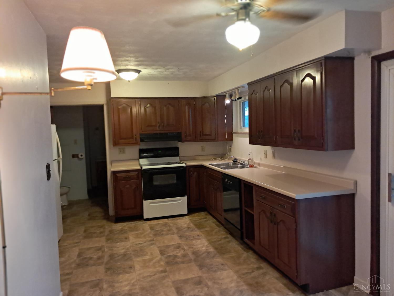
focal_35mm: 27
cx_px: 197
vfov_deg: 51.4
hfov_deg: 65.3
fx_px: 307
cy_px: 148
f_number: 1.8
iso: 400
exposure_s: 1/50
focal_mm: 4
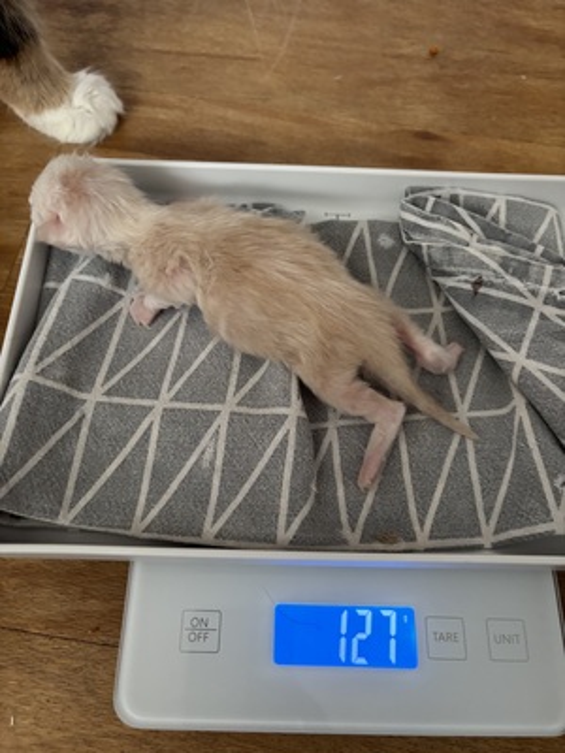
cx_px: 282
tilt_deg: -64.6
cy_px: 376
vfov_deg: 67.3
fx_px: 566
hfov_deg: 53.1
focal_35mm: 26
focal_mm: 5.96
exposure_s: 1/60
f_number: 1.6
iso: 320
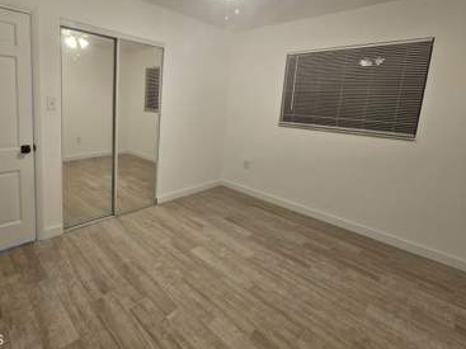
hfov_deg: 88.4
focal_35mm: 17
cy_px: 131
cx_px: 163
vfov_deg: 73.5
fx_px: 229
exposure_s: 1/60
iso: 160
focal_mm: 2.2
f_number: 2.2
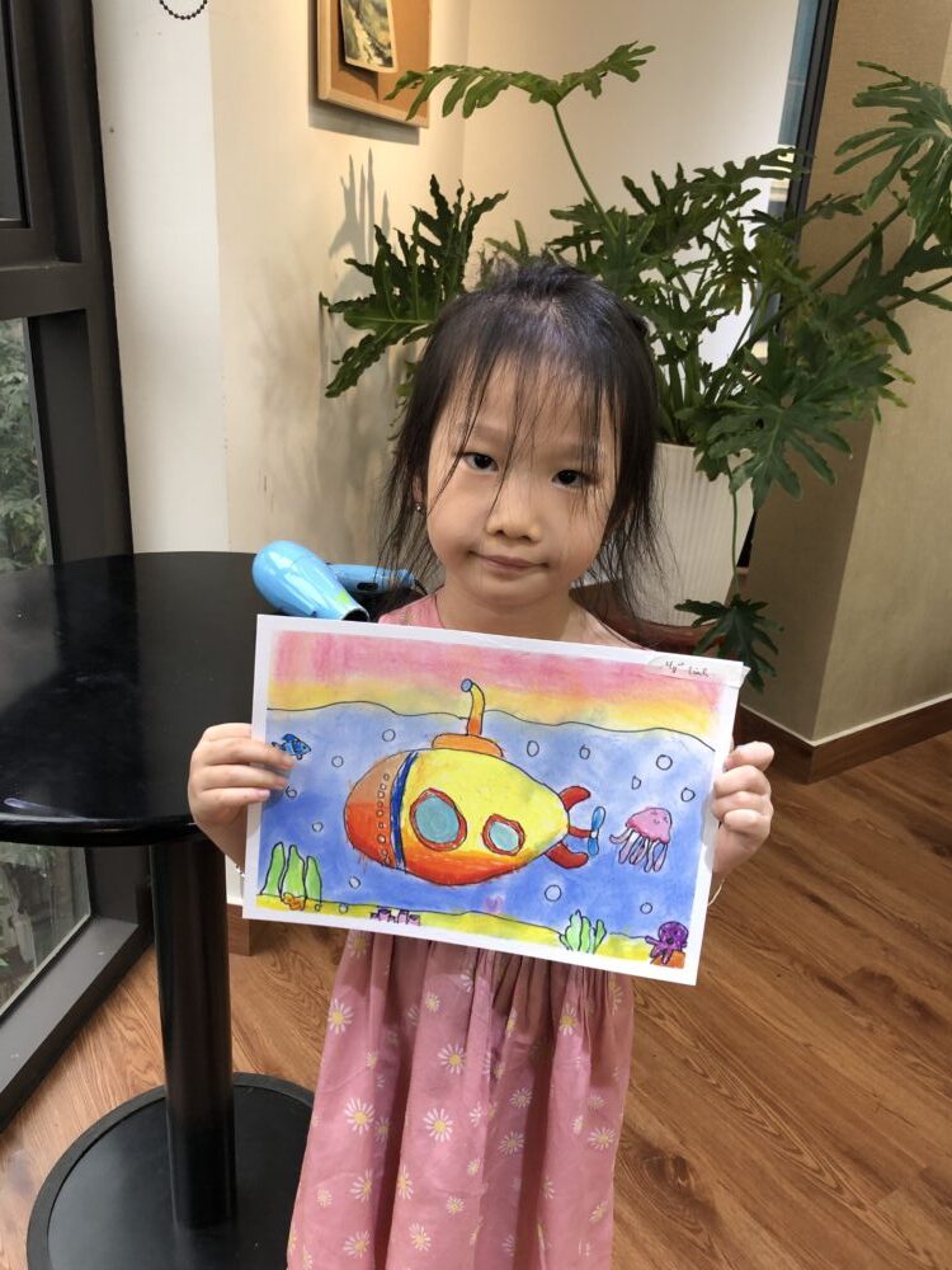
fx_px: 1027
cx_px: 476
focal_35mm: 28
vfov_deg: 63.4
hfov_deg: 49.7
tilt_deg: -21.5
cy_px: 635
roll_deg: -2.8
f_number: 1.8
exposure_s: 1/120
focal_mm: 3.99
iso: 100
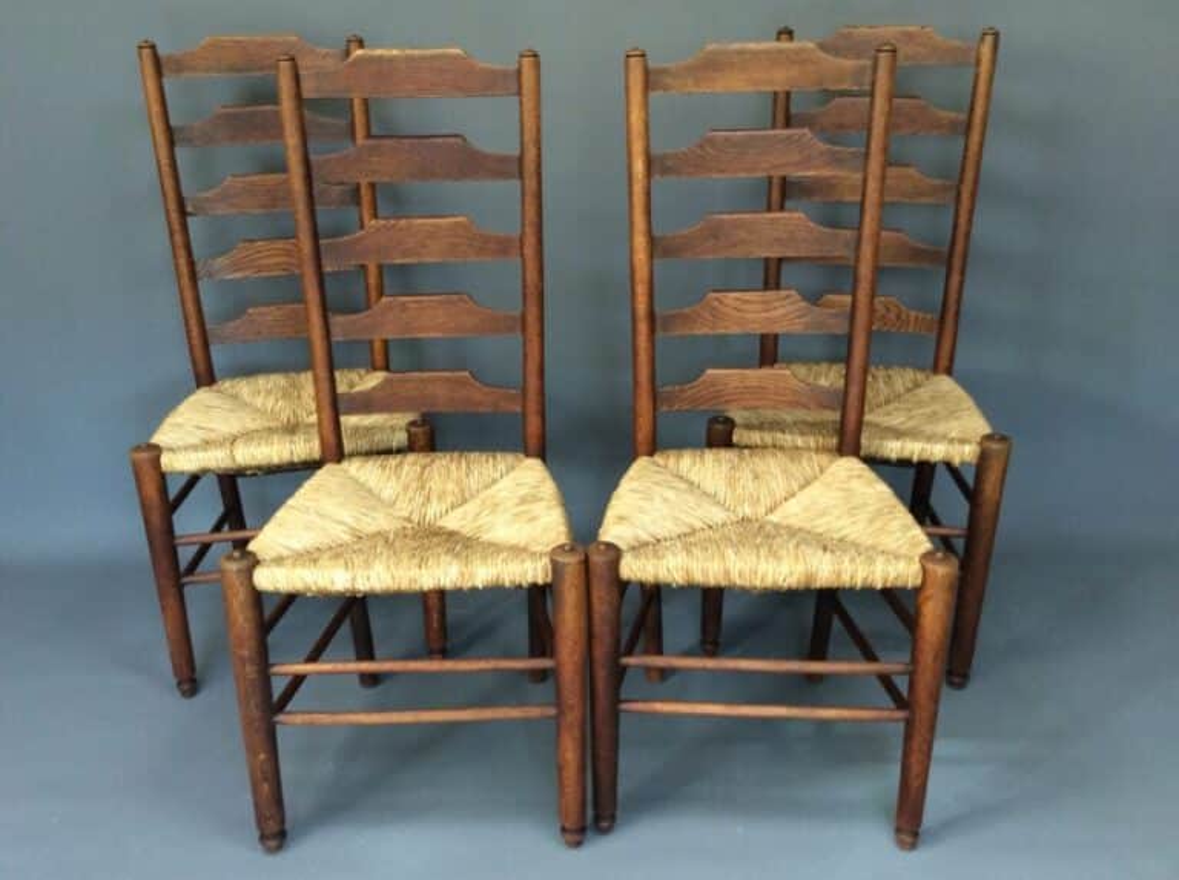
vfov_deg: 44.0
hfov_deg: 56.9
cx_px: 590
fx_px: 1088
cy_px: 440
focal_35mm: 32
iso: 100
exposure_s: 1/25
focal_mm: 3.3
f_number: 2.4
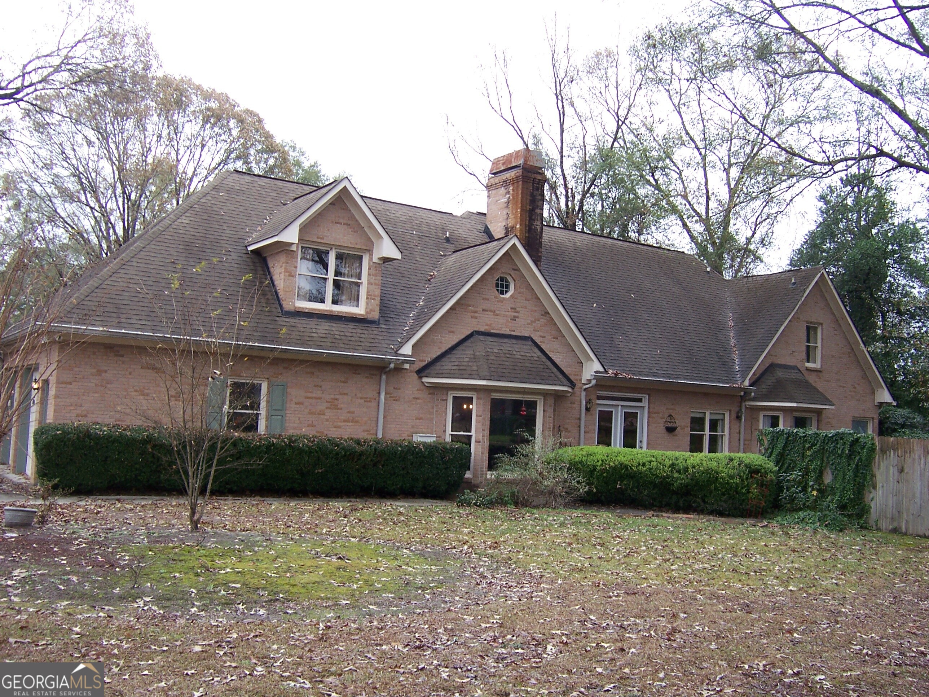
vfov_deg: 42.9
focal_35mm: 33
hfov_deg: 55.4
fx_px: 886
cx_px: 464
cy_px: 348
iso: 80
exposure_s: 1/90
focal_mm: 5.5
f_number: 3.4
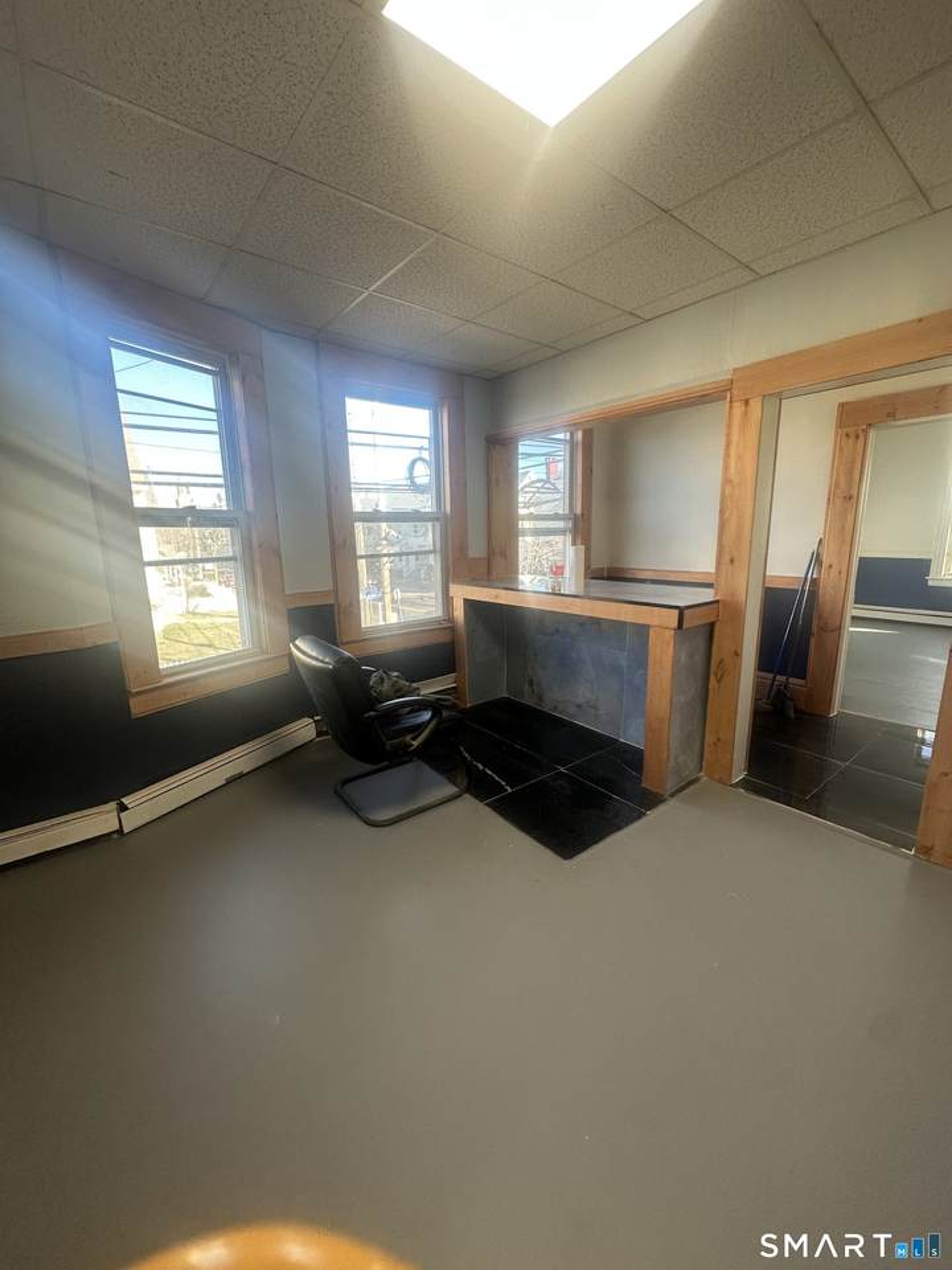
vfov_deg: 102.1
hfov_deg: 85.7
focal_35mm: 14
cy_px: 635
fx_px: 513
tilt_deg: -11.4
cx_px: 476
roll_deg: +0.3
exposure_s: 1/120
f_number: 2.2
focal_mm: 2.22
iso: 125
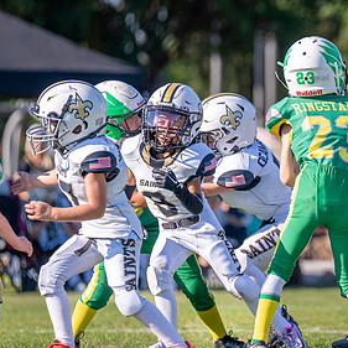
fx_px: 5892
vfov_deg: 3.4
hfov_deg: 3.4
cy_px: 142
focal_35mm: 518
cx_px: 436
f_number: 2.8
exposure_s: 1/4000
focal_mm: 200
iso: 250
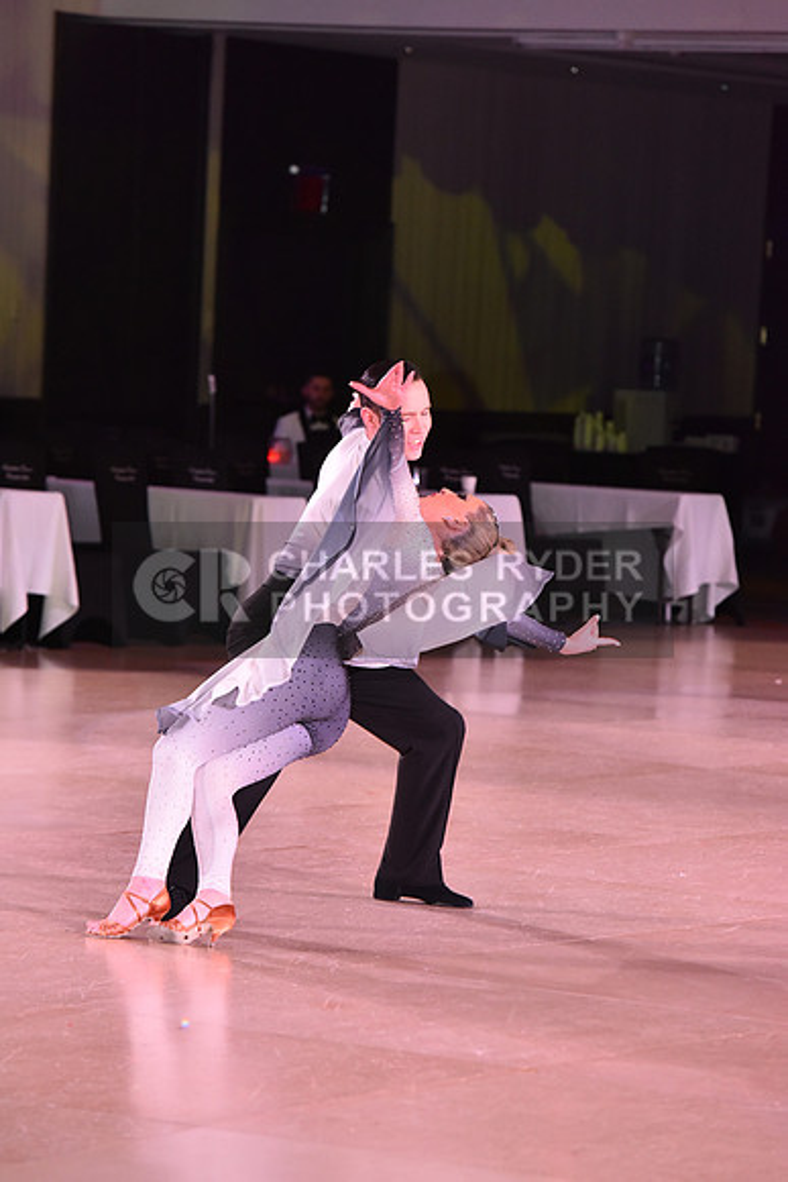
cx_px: 394
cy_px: 591
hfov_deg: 7.6
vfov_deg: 11.4
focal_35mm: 180
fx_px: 5906
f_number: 5
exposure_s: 1/320
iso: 2500
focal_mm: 180
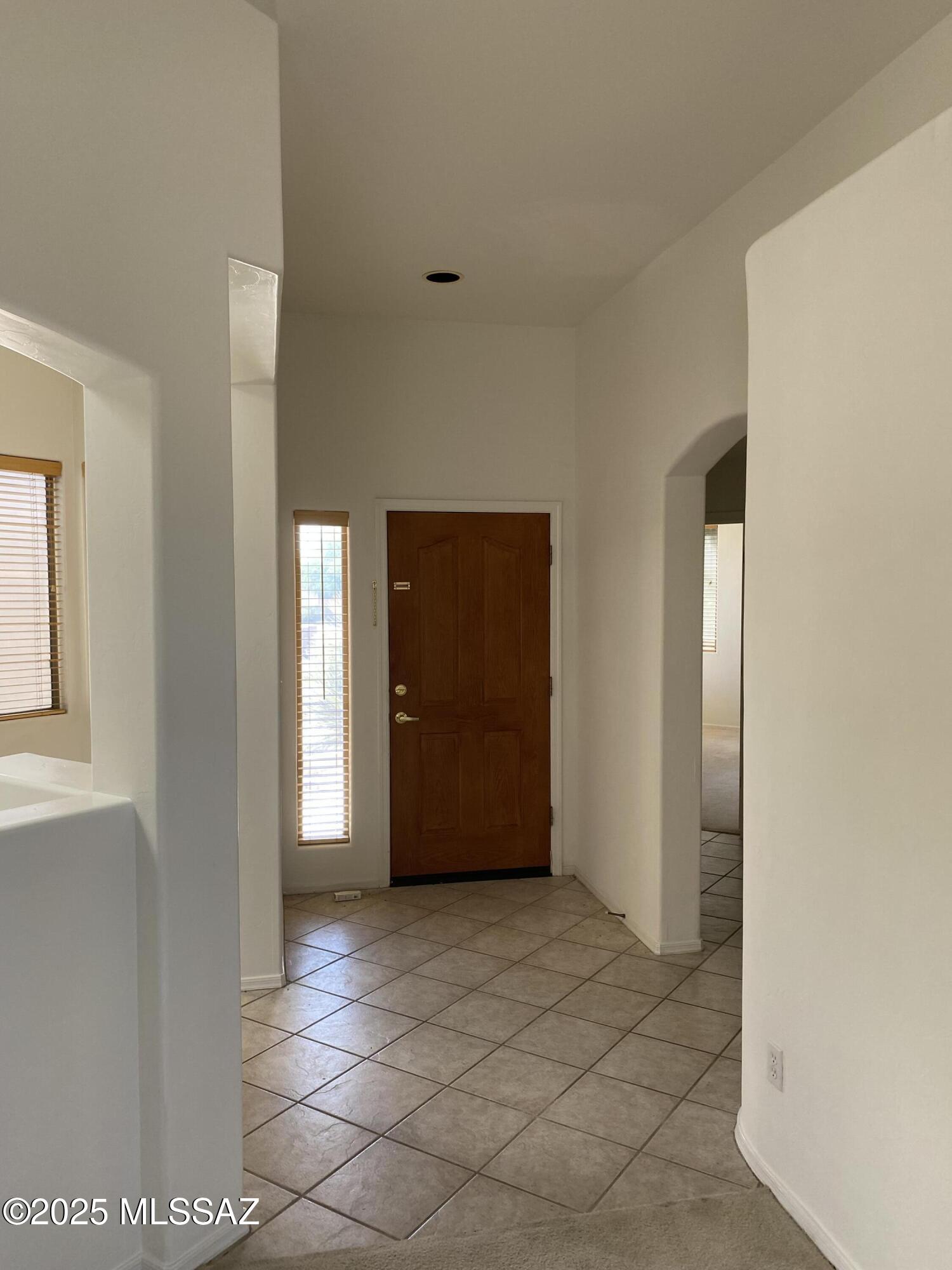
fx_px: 953
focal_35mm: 26
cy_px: 635
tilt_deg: -2.7
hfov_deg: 53.1
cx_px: 476
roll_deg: -0.4
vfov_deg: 67.3
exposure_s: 1/121
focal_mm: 4.25
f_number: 1.8
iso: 80
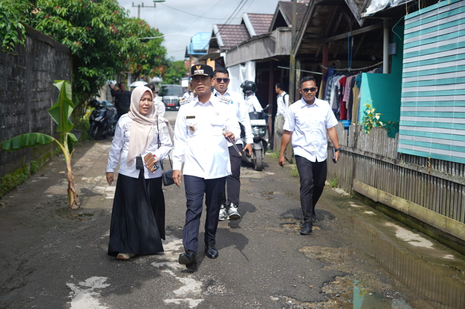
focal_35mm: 50
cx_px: 232
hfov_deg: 39.6
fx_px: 645
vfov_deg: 26.9
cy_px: 154
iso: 50
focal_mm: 50
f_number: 3.2
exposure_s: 1/640
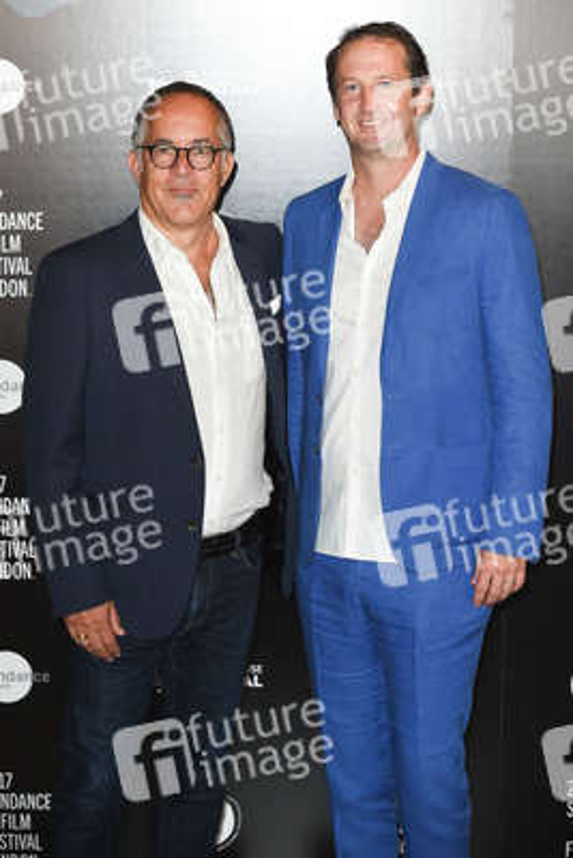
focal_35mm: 92
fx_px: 2194
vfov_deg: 22.1
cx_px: 286
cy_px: 429
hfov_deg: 14.9
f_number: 4
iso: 1600
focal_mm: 92
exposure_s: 1/250
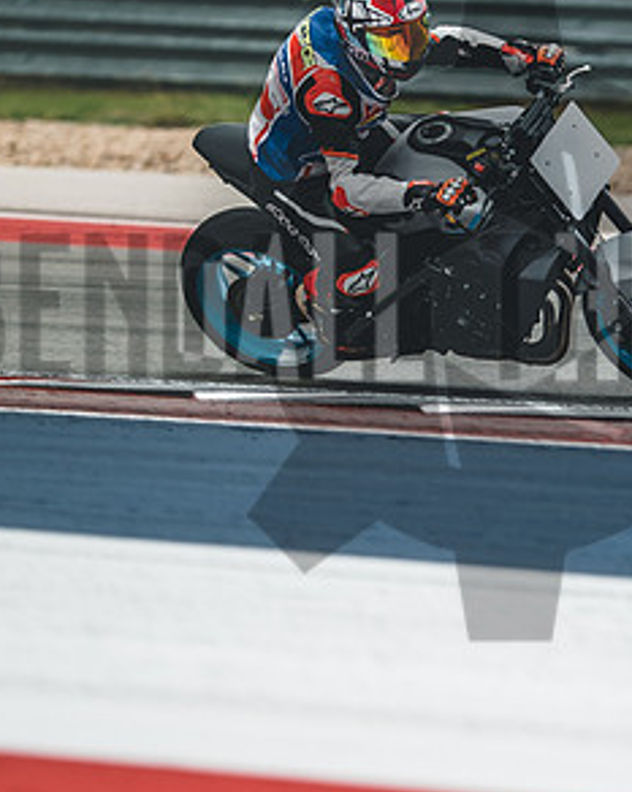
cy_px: 333
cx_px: 365
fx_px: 16041
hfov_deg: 2.3
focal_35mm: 685
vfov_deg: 2.8
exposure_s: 1/3200
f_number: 2
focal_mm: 200
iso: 400
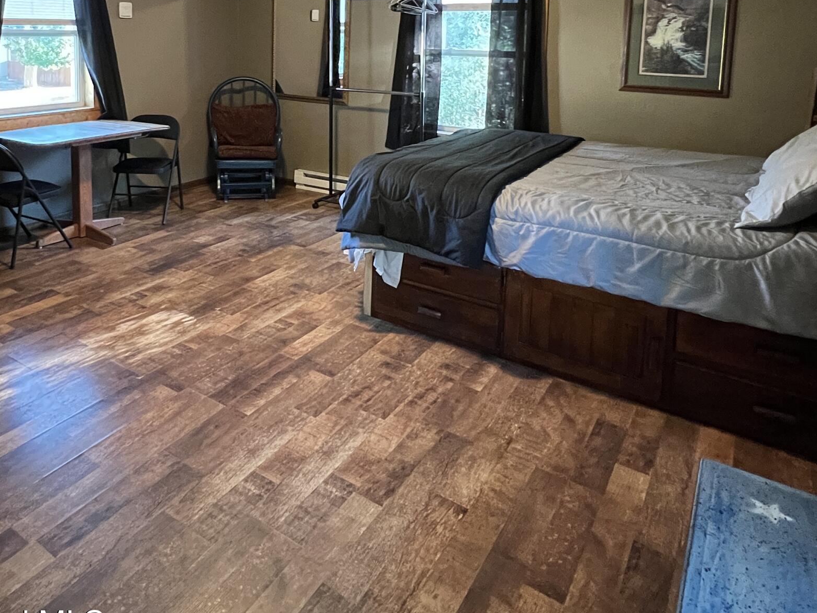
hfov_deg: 67.8
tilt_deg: -6.4
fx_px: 590
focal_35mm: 25
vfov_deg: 50.1
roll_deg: -0.9
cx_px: 282
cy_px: 87
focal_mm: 1.57
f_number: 1.8
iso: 1000
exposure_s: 1/60
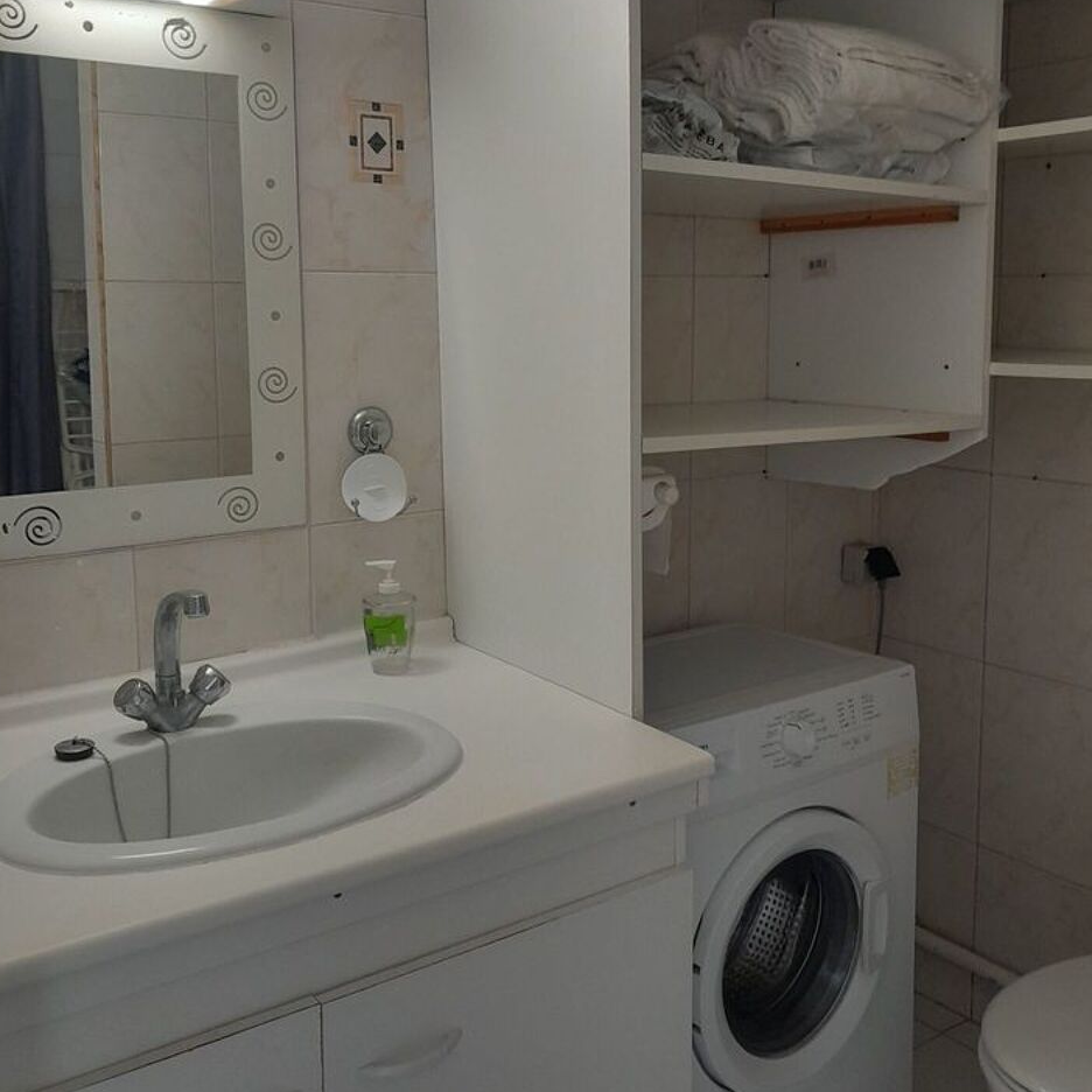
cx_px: 546
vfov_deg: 48.1
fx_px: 1213
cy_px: 426
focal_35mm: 34
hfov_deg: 48.5
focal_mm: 4
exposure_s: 1/50
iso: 250
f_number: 1.8
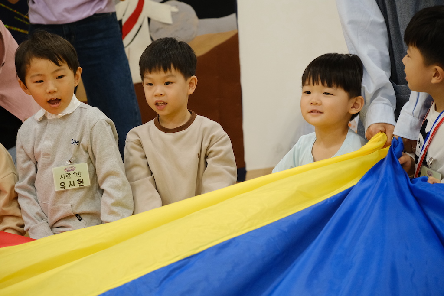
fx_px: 1295
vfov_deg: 13.0
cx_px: 222
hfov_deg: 19.5
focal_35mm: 105
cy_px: 148
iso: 3200
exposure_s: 1/160
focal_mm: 70
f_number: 4
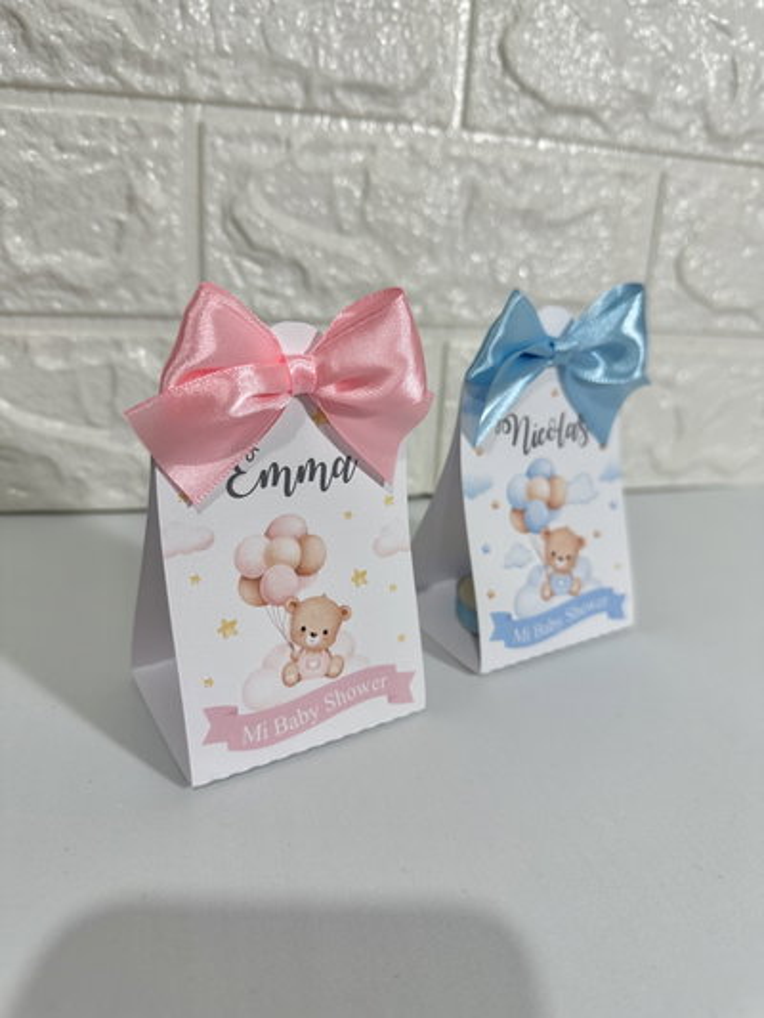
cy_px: 509
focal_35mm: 24
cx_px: 382
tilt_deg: -22.2
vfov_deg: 71.6
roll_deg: -5.1
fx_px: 706
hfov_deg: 56.8
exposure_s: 1/100
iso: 125
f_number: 1.78
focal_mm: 6.86
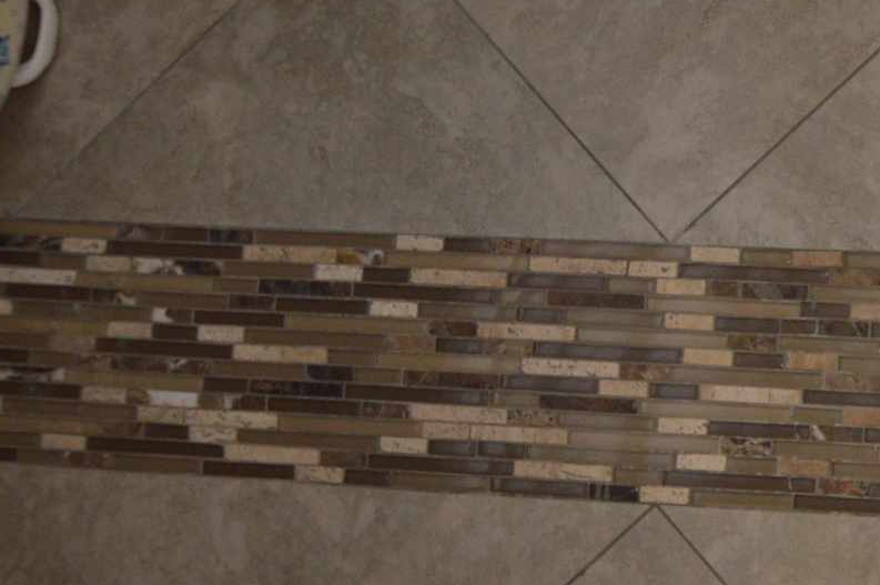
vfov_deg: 21.9
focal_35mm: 62
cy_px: 321
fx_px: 1514
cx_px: 950
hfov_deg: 29.5
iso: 1100
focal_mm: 16
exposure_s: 1/60
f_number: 4
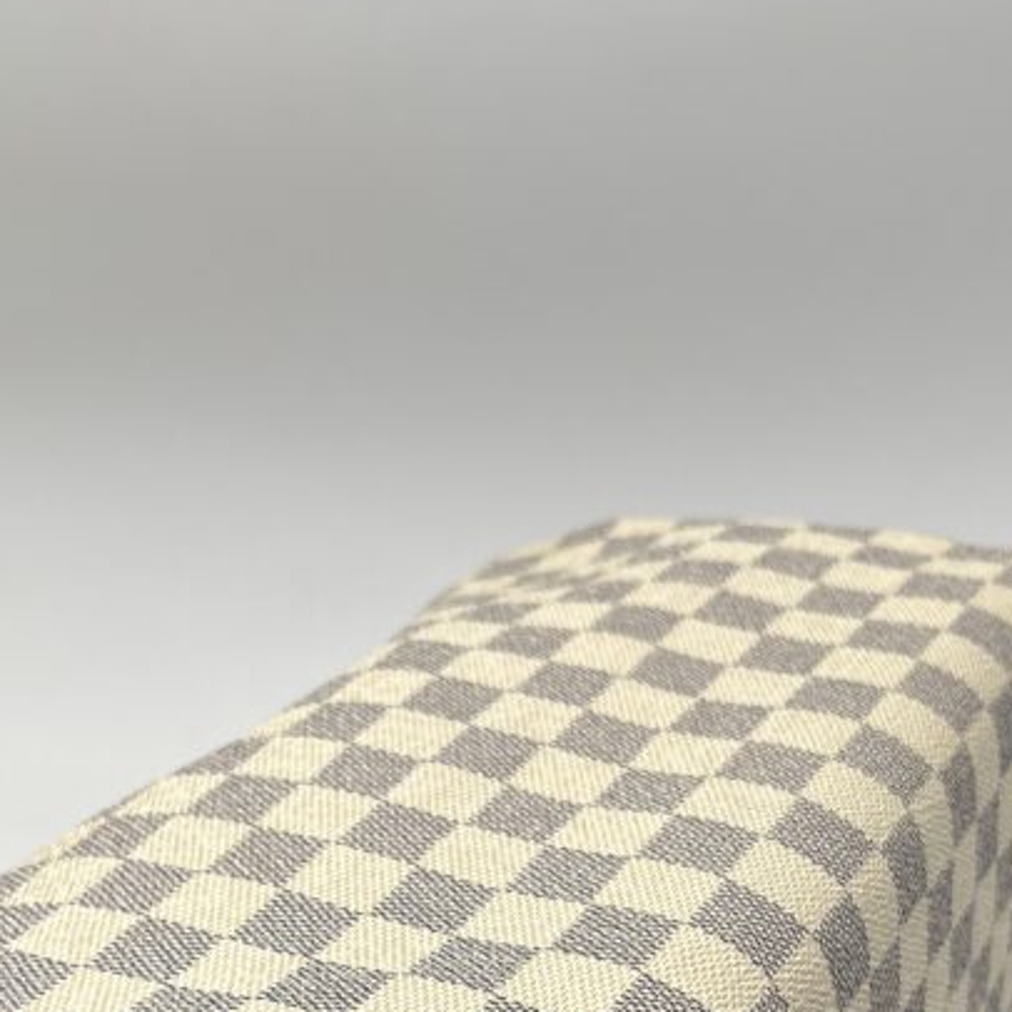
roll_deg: -0.5
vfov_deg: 27.6
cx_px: 429
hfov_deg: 29.5
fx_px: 1918
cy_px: 1044
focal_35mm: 58
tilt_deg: -34.0
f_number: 1.5
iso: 32
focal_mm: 5.7
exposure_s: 1/150
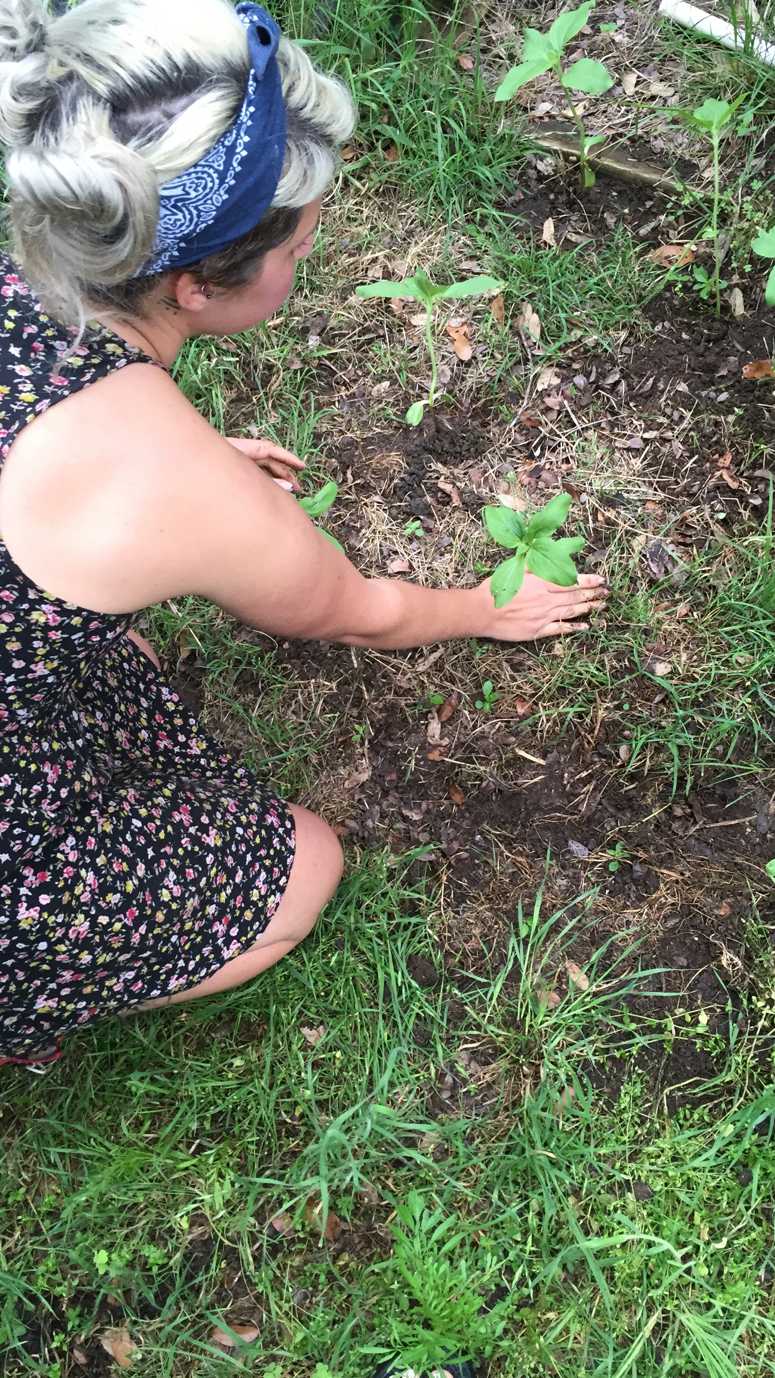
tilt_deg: -64.1
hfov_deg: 35.6
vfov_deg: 59.5
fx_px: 1205
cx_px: 419
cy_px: 672
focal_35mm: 33
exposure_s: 1/30
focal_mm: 4.15
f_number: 2.2
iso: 50
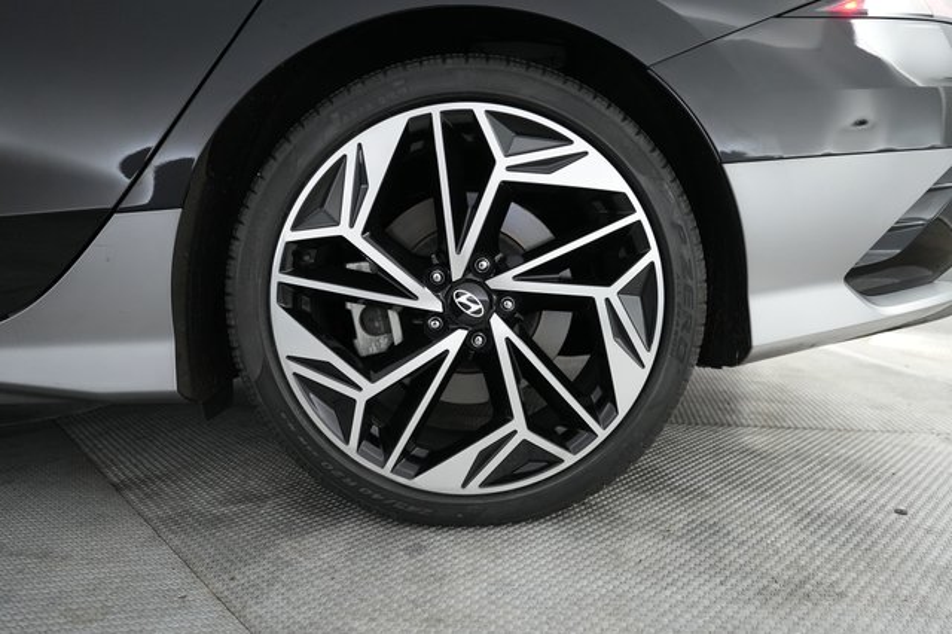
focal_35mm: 24
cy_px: 317
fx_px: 634
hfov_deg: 73.8
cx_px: 476
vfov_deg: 53.1
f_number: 2.8
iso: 3200
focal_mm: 24
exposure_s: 1/160
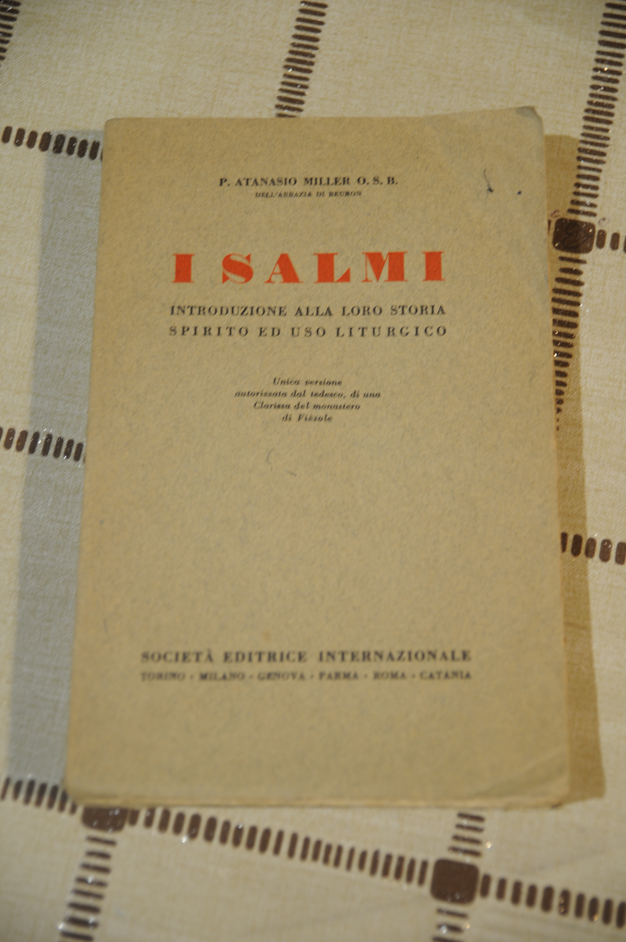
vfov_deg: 29.9
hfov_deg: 20.1
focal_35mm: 68
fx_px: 1765
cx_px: 313
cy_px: 471
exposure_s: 1/13
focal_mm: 45
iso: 200
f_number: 2.8
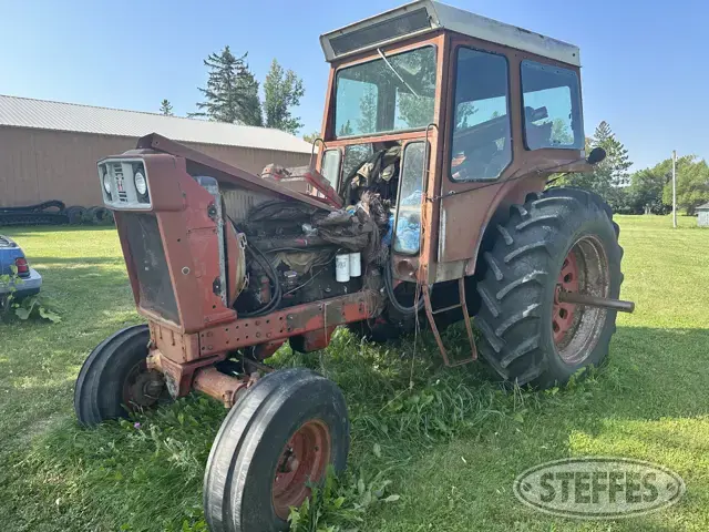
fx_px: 492
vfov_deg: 56.8
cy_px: 266
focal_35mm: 24
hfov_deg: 71.6
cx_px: 354
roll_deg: +0.1
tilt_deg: -6.5
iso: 80
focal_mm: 6.86
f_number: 1.78
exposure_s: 1/1107
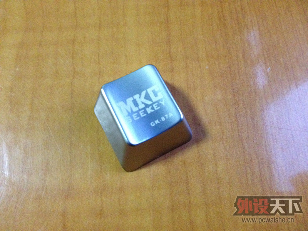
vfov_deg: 40.7
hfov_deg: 52.6
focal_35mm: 35
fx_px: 311
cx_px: 154
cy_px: 116
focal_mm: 4.28
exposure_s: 1/17
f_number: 2.4
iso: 800
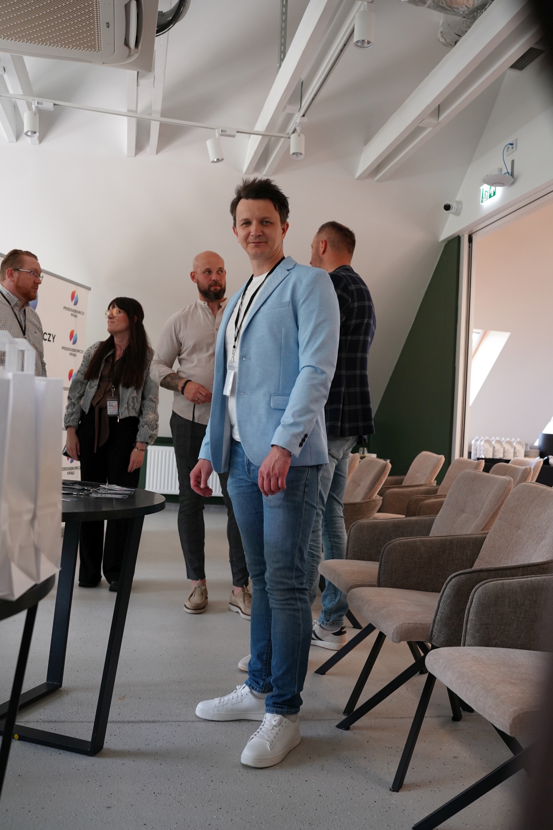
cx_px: 276
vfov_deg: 54.4
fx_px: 807
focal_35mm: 35
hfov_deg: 37.8
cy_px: 415
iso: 1600
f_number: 4.5
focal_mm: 35
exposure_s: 1/200
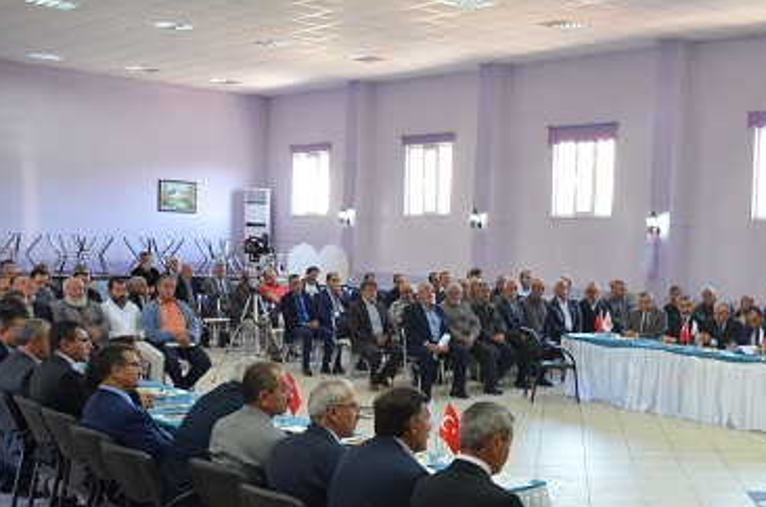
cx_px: 672
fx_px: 1019
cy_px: 310
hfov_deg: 38.7
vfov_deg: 27.8
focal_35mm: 48
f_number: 3.5
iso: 800
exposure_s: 1/50
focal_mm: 18
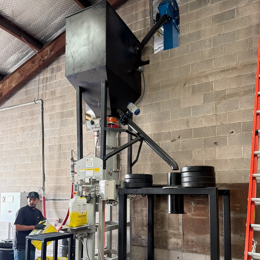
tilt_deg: +4.3
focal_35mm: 29
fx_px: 246
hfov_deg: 55.6
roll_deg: -0.3
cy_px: 177
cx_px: 131
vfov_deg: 54.3
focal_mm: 6.76
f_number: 1.78
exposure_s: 1/121
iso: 200
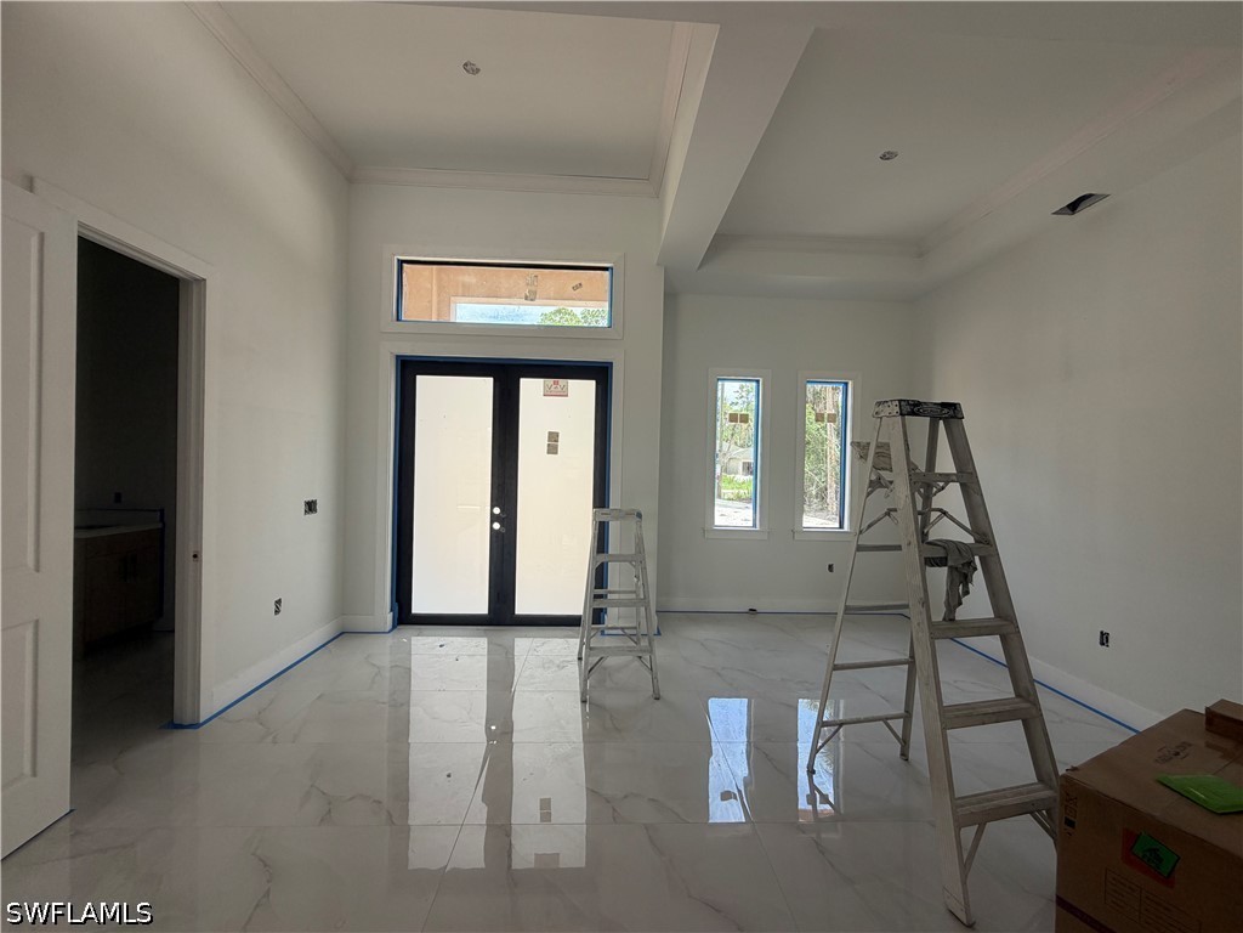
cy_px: 466
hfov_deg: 102.1
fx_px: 503
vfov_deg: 85.7
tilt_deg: -0.4
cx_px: 622
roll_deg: -1.4
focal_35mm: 14
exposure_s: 1/121
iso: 64
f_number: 2.2
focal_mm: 2.22
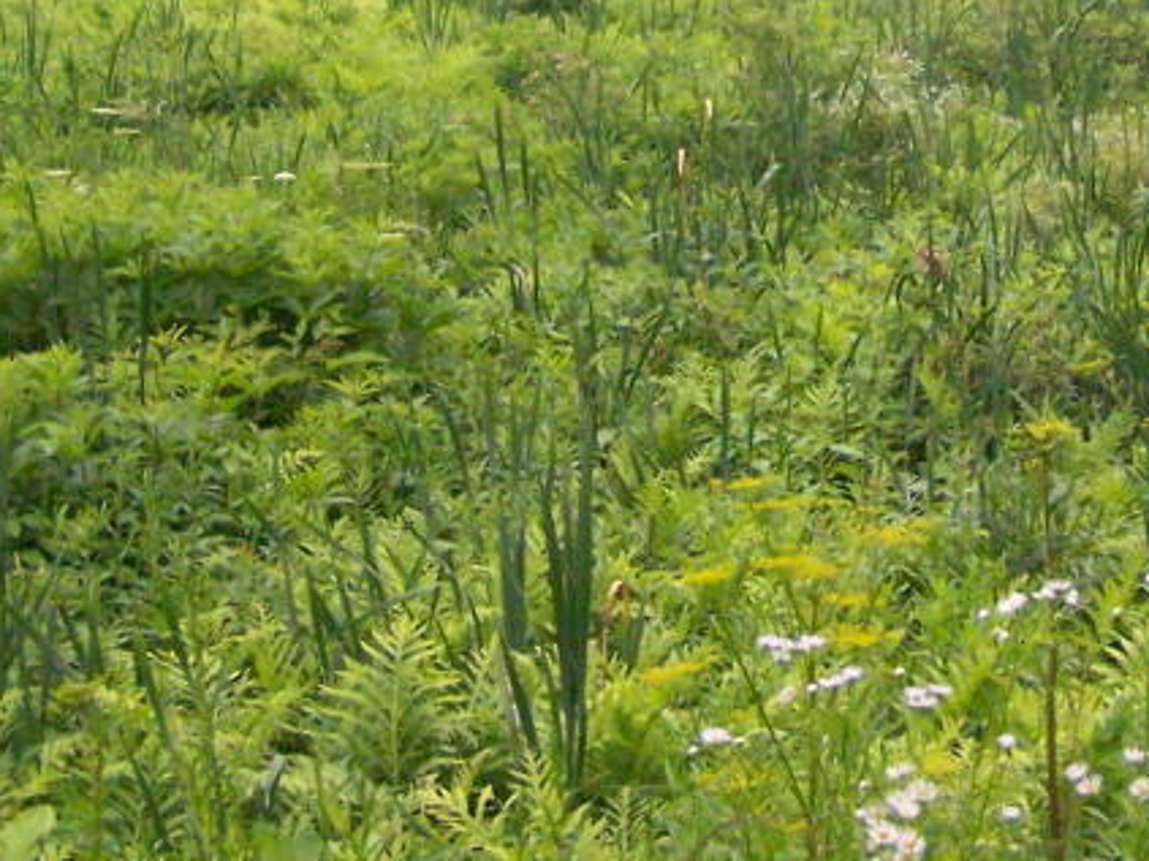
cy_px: -139
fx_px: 3053
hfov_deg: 21.1
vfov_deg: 15.5
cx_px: 926
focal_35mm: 92
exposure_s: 1/250
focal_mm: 6.3
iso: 400
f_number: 2.8
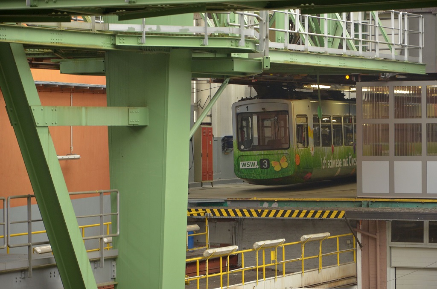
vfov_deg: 8.7
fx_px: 1908
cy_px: 144
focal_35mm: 158
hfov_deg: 13.1
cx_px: 218
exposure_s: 1/125
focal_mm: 105
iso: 800
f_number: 5.6
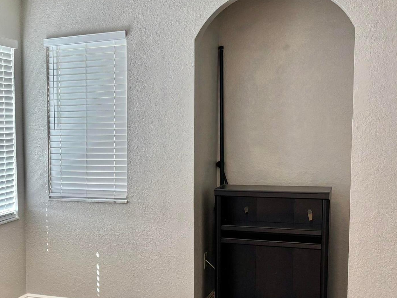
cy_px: 187
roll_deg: +1.5
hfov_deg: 33.2
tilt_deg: -6.6
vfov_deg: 26.9
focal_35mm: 54
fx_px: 619
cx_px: 21
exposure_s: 1/120
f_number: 1.6
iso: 64
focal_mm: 5.96
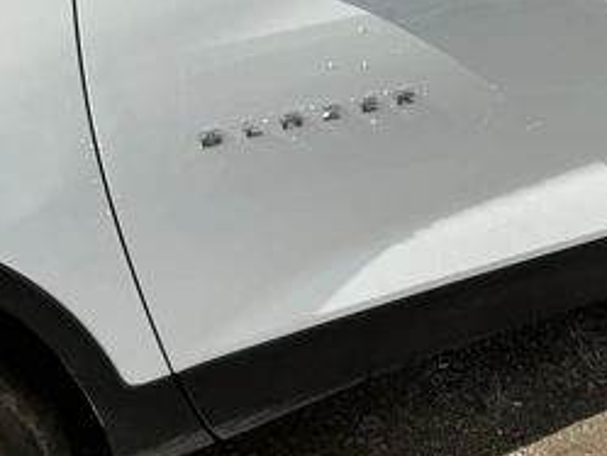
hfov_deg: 40.6
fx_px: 789
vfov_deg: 31.8
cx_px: 468
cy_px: 129
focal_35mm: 45
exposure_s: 1/2667
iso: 25
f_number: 1.8
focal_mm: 3
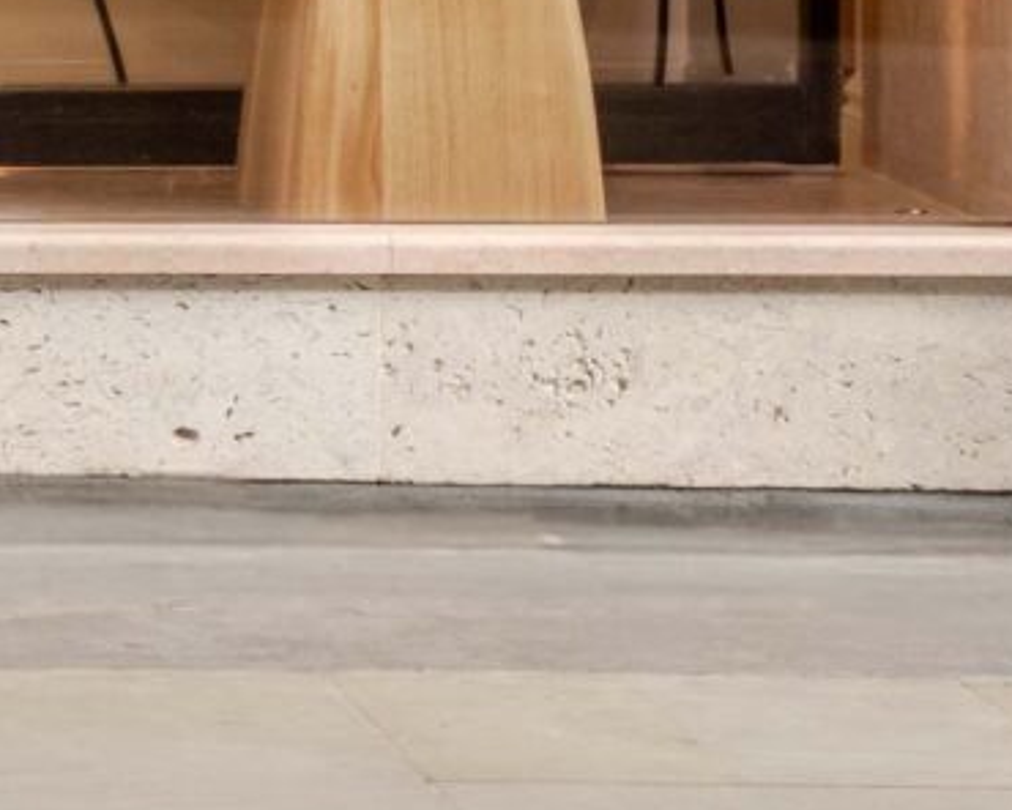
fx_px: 8746
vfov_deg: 5.1
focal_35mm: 292
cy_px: -1468
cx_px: -1228
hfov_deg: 6.4
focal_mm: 45
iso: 100
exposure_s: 1/25
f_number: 14
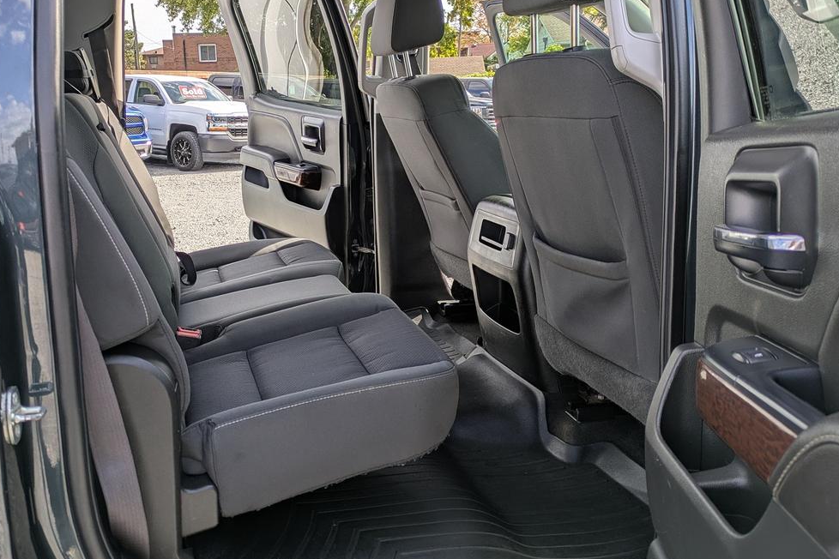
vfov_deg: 38.9
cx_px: 371
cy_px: 256
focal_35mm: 34
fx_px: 792
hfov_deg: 55.7
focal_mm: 5.43
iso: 44
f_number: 1.89
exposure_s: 1/867
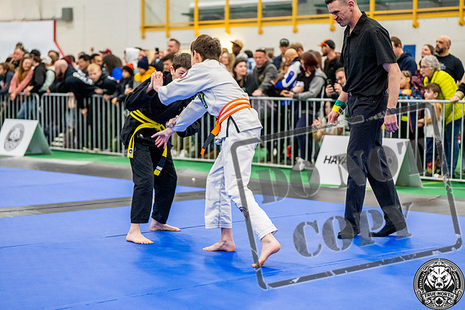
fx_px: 1059
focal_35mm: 82
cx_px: 232
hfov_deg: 24.8
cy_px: 155
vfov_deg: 16.7
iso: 5000
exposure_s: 1/500
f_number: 2.8
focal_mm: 82
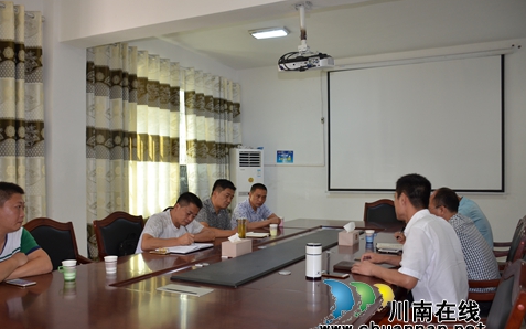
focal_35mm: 32
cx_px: 254
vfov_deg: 39.4
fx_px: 459
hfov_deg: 59.6
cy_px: 182
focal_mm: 20
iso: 400
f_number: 3.5
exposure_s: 1/60
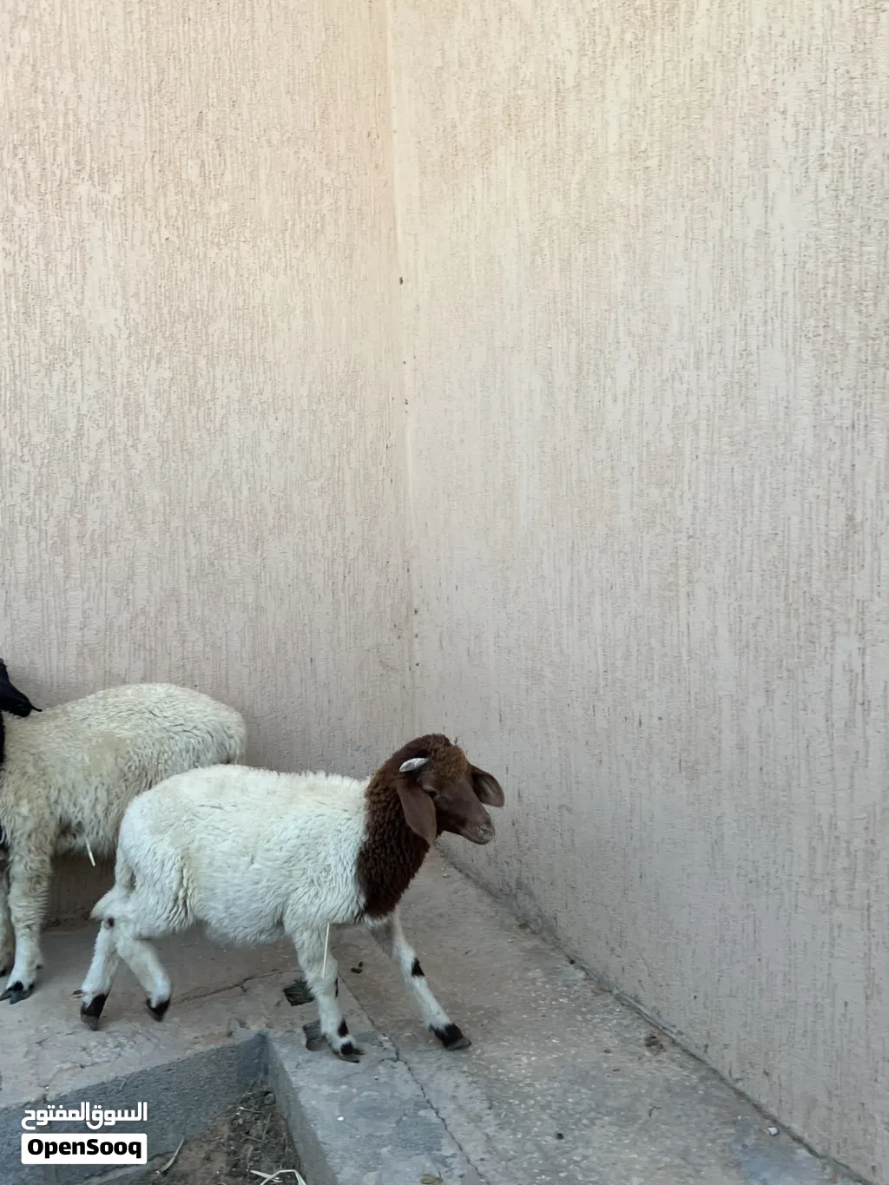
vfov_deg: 67.3
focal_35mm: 26
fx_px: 890
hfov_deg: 53.1
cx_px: 444
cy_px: 592
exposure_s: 1/121
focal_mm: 5.7
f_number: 1.5
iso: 40
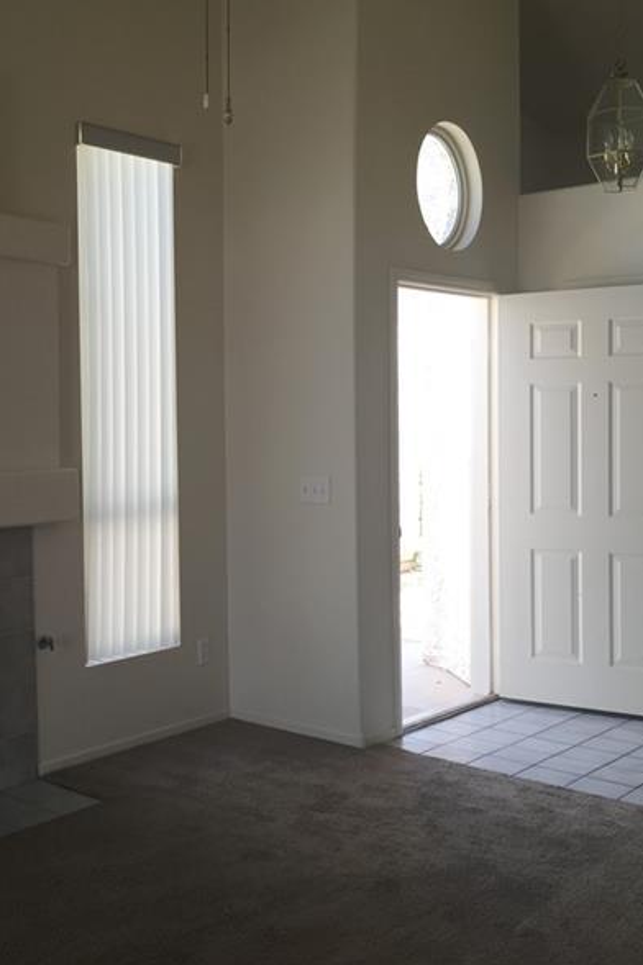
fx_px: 1100
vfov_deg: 47.4
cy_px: 477
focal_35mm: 41
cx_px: 130
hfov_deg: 31.7
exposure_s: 1/120
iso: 32
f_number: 2.2
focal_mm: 4.15
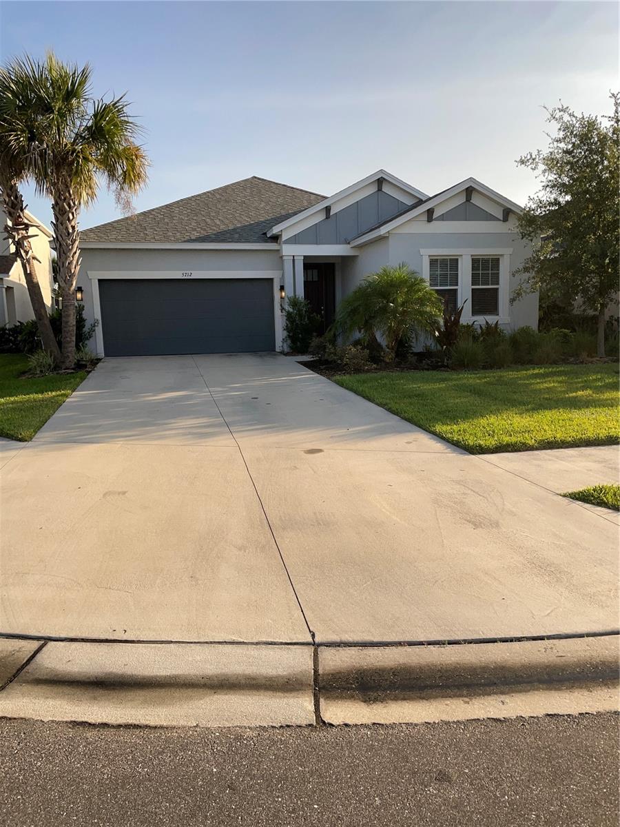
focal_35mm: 26
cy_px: 414
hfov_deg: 53.1
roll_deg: +1.7
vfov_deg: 67.3
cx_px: 310
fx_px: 621
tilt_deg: -7.5
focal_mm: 4.2
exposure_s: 1/2882
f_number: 1.6
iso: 50
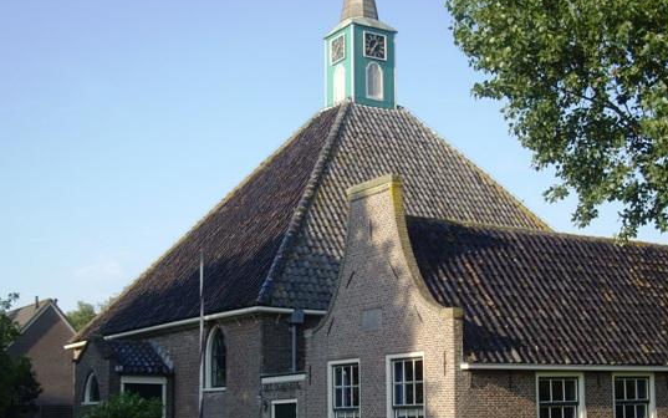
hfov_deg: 41.8
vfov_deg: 26.9
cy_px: 226
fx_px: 874
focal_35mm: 48
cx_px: 358
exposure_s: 1/500
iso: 64
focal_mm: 7.9
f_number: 2.8
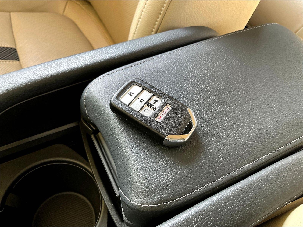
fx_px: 254
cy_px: 114
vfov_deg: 48.2
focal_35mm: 29
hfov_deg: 61.7
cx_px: 152
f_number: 1.8
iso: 64
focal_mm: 3
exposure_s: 1/74
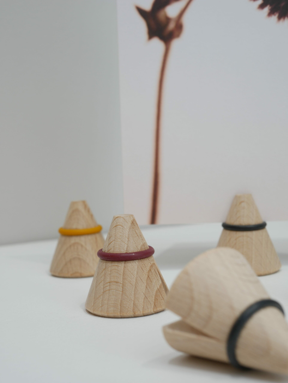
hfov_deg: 29.1
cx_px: 144
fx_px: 554
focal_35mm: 50
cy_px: 192
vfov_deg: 38.2
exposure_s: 1/13
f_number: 7.1
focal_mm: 25
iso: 200
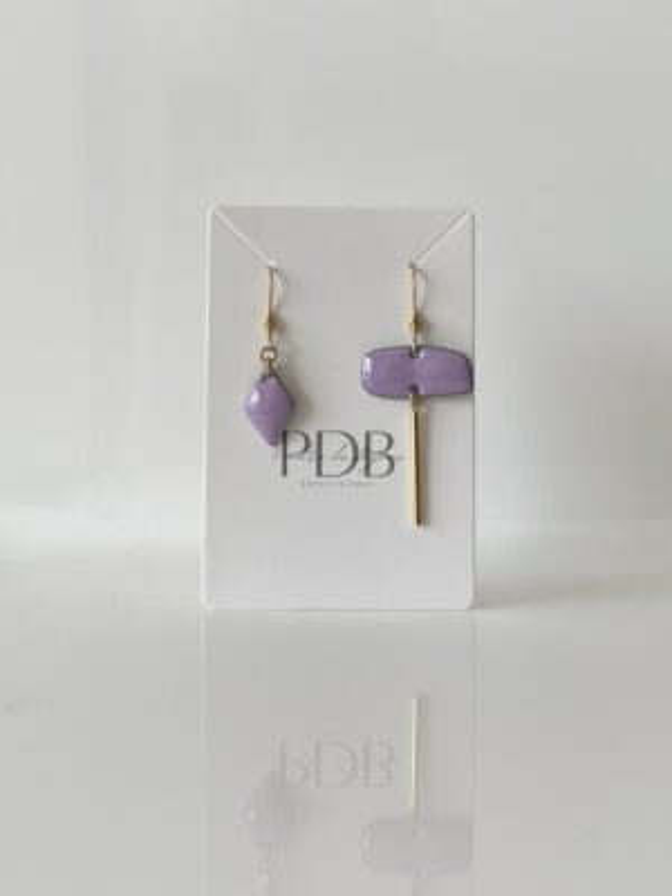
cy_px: 448
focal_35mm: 25
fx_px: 647
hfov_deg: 54.9
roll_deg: +0.2
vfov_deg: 69.4
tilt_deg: -1.0
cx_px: 336
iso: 32
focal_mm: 5.1
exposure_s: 1/466
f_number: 1.6
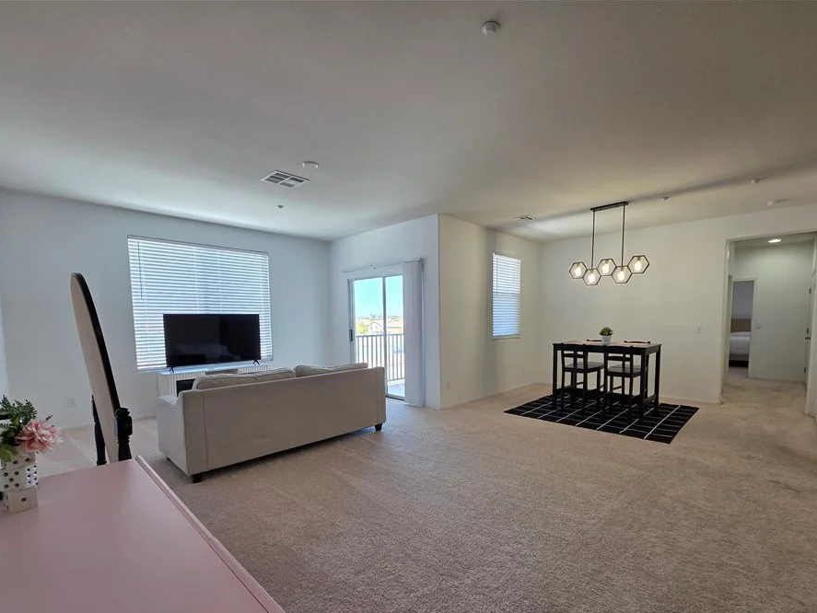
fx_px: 354
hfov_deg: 98.0
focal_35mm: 15
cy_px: 353
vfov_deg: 81.2
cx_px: 436
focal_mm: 2.2
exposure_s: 1/120
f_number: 1.9
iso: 100
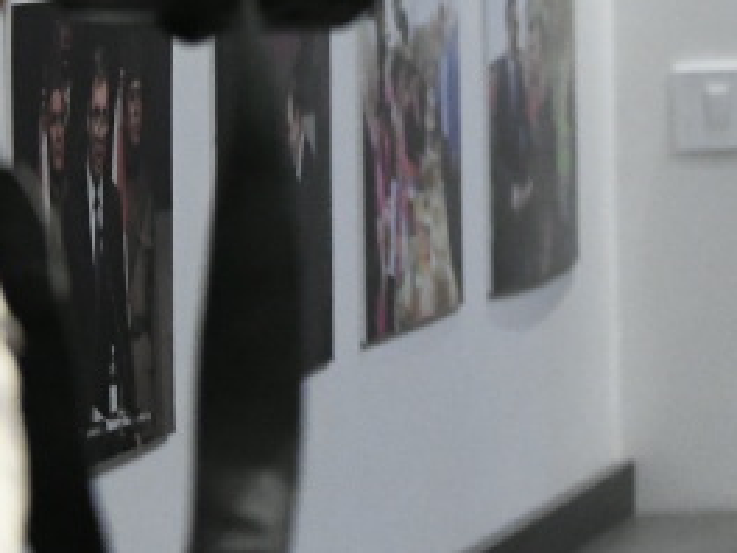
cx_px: 1842
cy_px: -59
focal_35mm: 325
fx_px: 6919
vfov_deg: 4.6
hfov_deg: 5.8
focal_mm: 55
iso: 4000
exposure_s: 1/400
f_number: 4
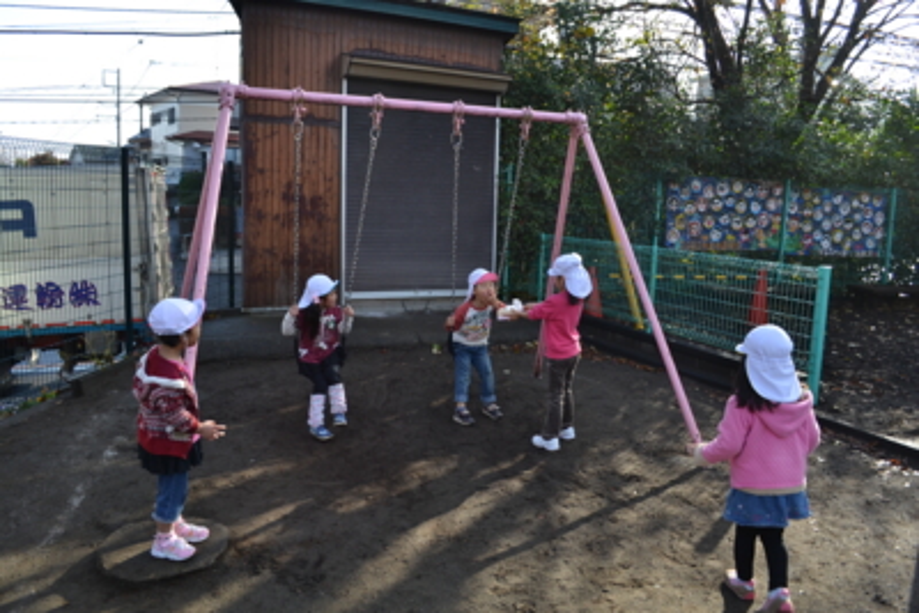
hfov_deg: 67.4
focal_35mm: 27
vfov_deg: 48.0
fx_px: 689
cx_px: 460
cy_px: 306
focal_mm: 18
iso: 100
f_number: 5.6
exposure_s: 1/125
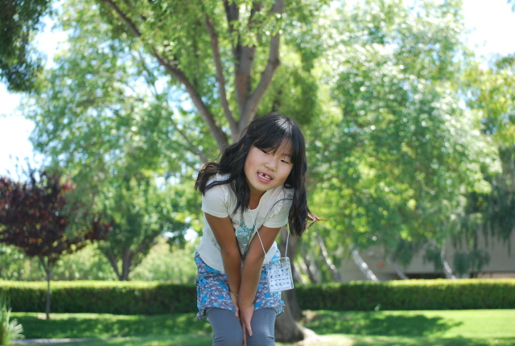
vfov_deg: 16.6
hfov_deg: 24.6
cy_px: 173
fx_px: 1183
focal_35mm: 82
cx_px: 258
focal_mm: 55
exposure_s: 1/125
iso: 160
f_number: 5.6
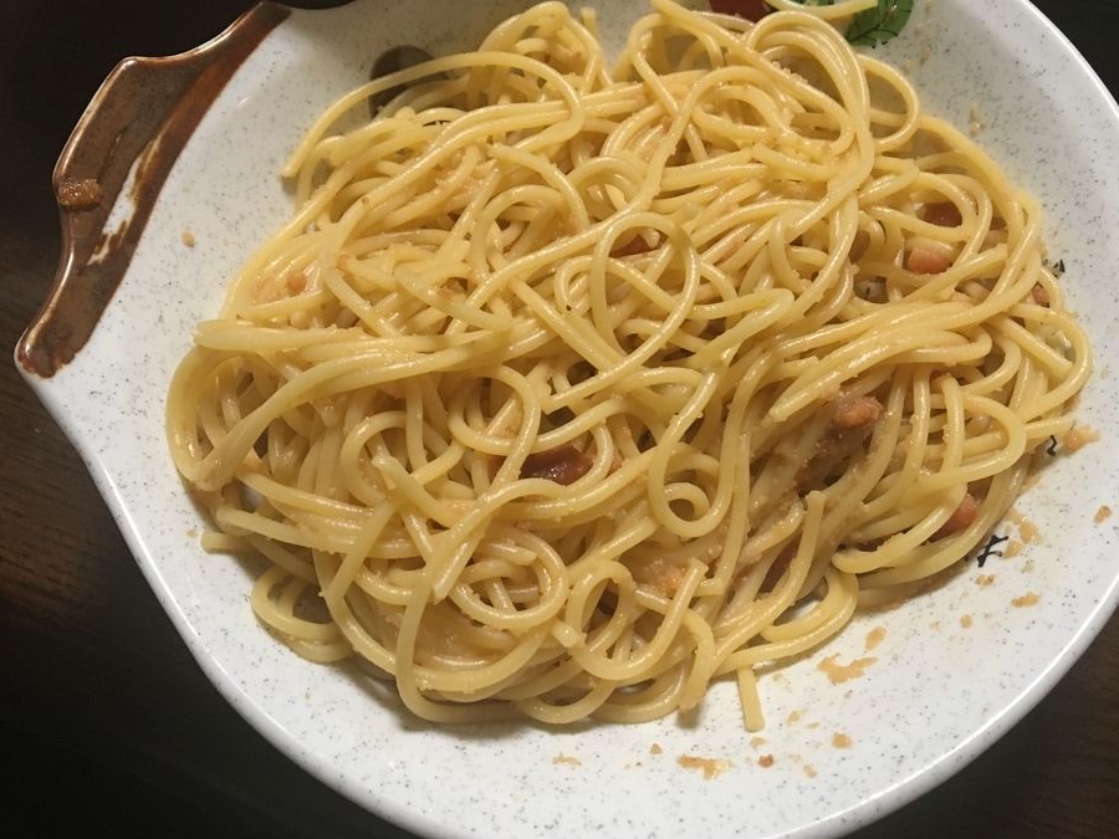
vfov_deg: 42.9
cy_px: 398
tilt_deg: -65.1
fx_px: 1067
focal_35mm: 33
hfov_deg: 55.3
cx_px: 613
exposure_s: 1/30
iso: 160
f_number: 2.2
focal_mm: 4.15
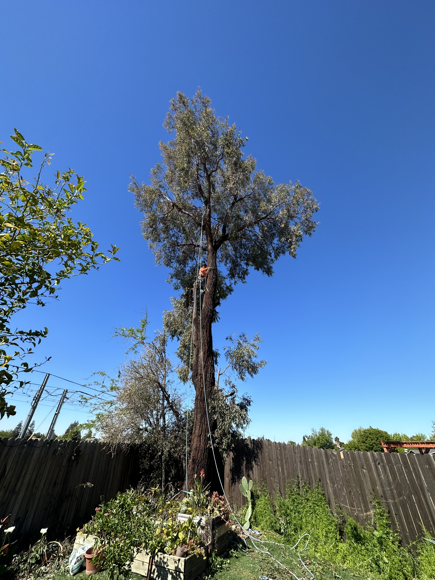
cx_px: 218
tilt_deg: +35.7
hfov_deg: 85.7
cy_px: 290
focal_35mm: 14
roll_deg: -1.6
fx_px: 235
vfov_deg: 102.1
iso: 50
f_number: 2.2
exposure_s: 1/1304
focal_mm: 2.22
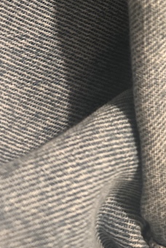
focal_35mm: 78
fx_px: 538
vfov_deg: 23.5
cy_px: -59
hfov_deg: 16.7
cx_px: 204
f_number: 1.78
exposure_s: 1/40
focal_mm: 6.86
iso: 800
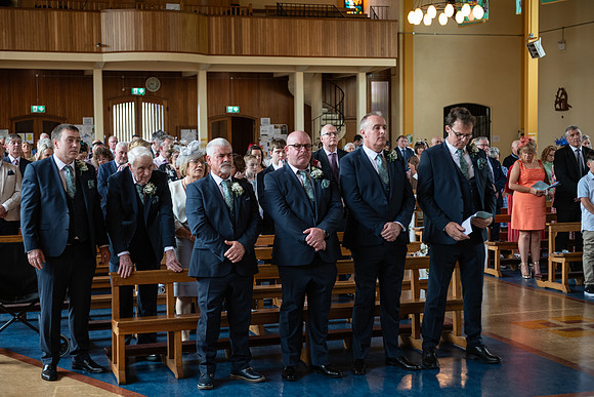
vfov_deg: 21.9
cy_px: 198
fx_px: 1023
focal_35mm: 62
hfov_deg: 32.4
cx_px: 297
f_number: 3.5
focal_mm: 62
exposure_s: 1/160
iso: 640
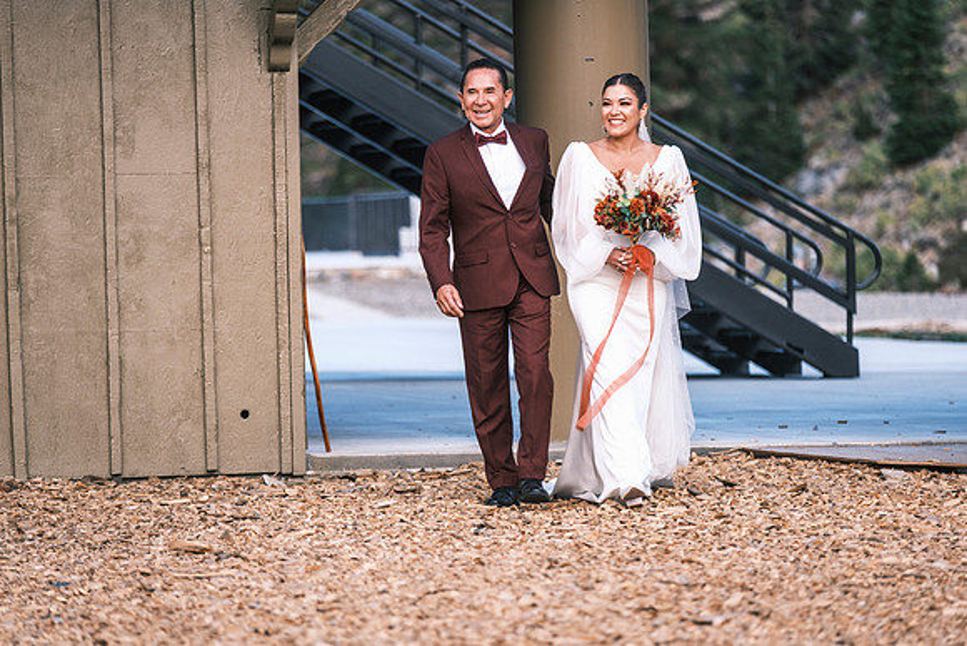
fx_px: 5642
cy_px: 323
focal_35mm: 210
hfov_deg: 9.8
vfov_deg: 6.5
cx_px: 484
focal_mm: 140
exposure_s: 1/950
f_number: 2.8
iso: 400
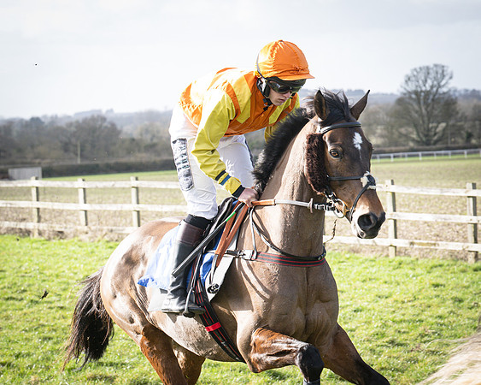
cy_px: 193
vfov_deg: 10.9
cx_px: 332
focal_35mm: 141
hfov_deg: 13.6
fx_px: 2009
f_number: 5
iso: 400
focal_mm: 73
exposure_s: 1/800
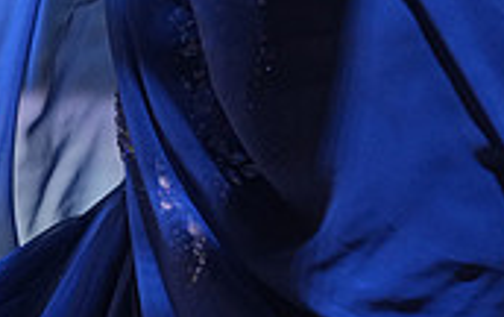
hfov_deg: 8.7
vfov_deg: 5.4
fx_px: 3301
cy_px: -302
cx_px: 130
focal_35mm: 240
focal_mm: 70
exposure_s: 1/500
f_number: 4
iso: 1250
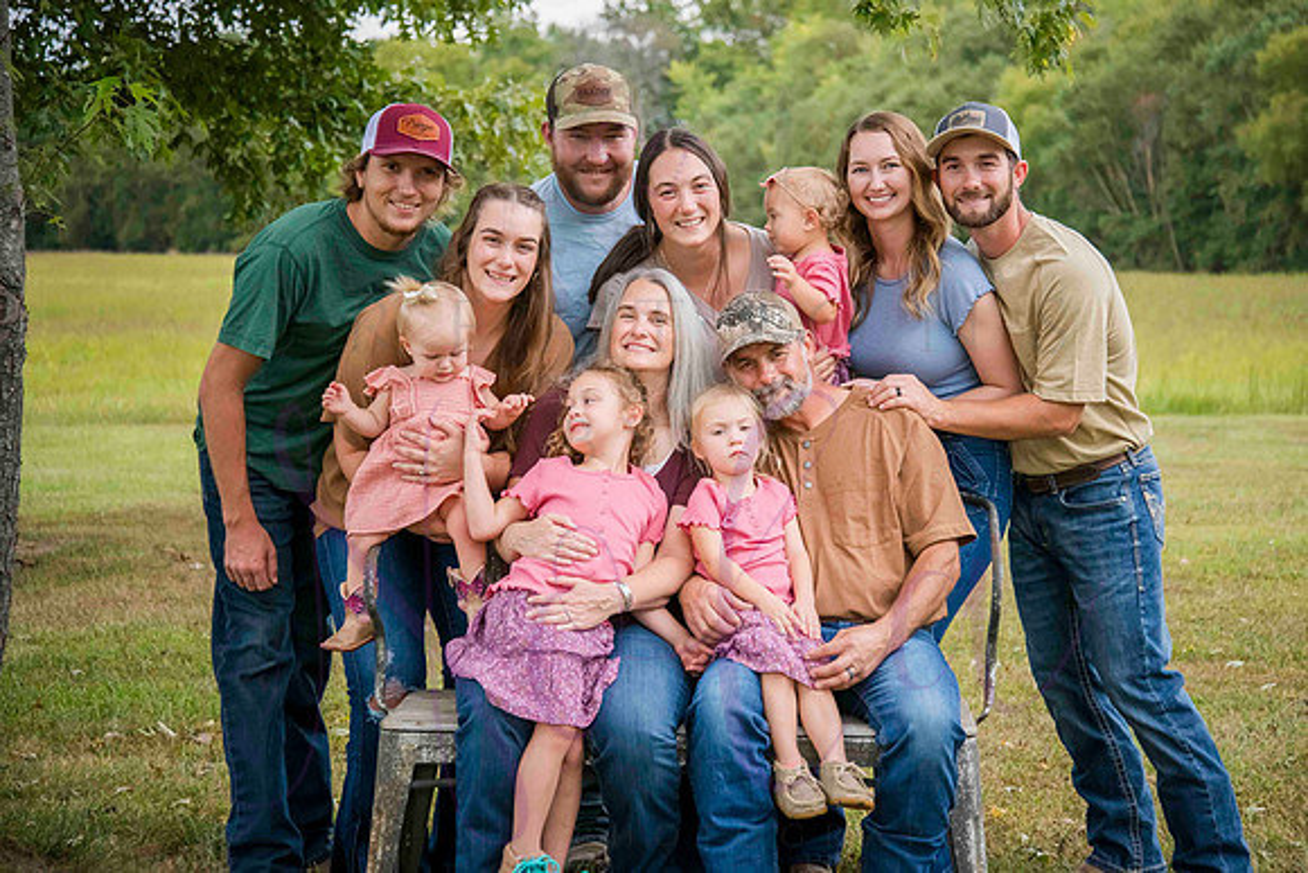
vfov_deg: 17.6
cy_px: 401
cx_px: 716
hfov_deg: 26.1
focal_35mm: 78
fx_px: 2823
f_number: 4.5
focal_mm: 70
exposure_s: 1/640
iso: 400
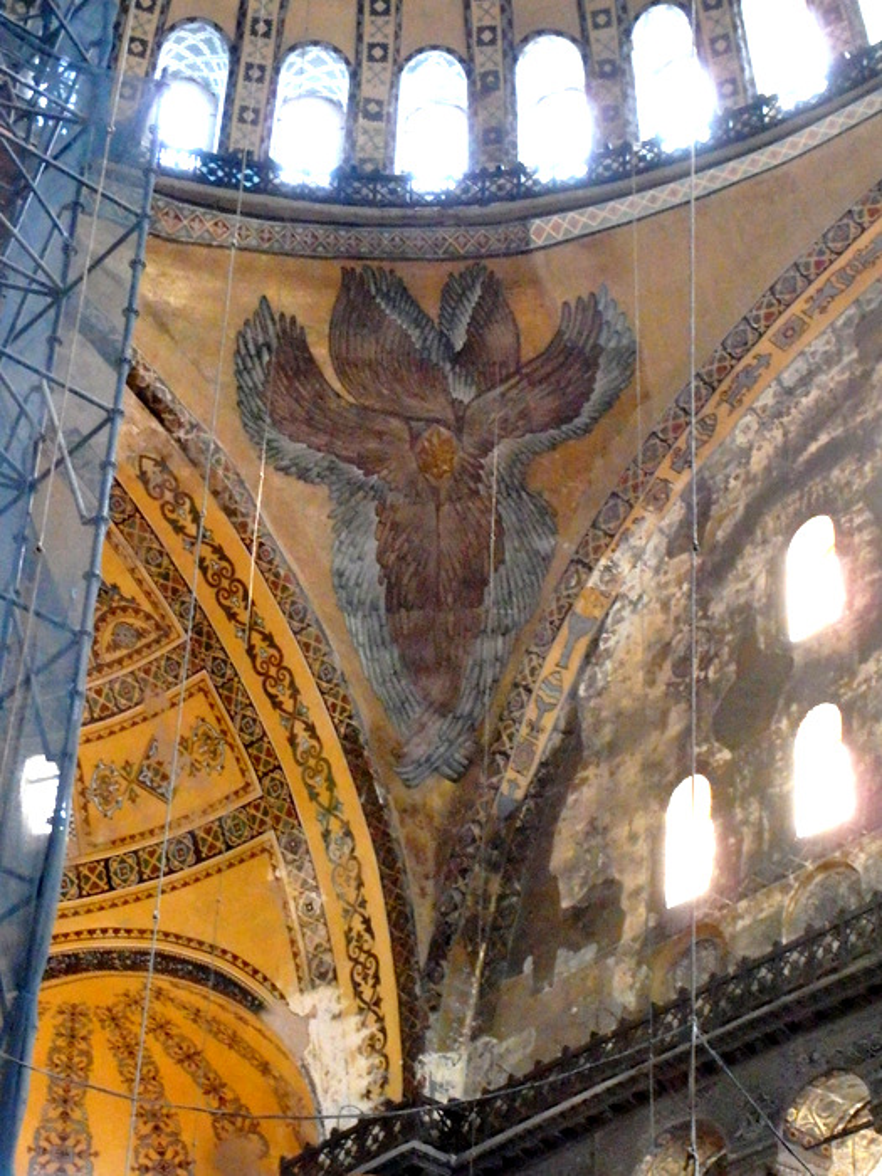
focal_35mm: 73
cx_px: 441
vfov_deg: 26.7
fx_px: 2480
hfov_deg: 20.2
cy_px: 588
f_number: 5.7
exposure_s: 1/25
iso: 3200
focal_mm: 13.1
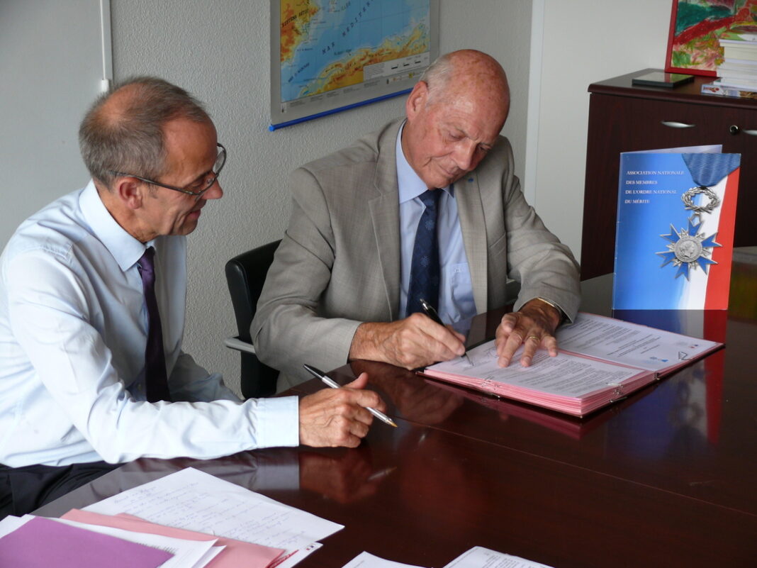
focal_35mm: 67
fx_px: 1465
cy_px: 284
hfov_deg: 29.0
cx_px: 378
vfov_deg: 21.9
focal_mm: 14.1
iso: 100
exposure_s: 1/40
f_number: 3.2
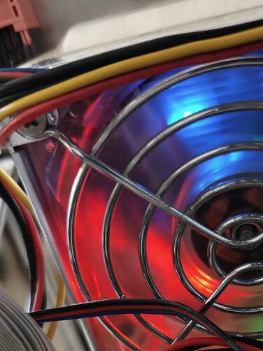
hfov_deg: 32.4
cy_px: 296
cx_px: 185
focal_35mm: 44
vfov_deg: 40.6
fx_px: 446
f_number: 1.62
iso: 640
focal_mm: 6.45
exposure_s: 1/60
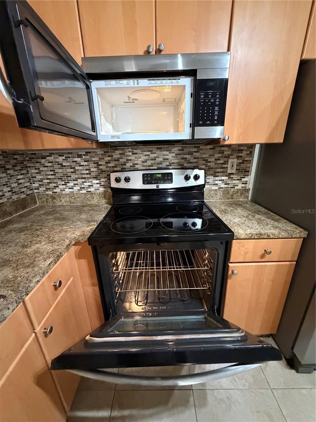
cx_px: 158
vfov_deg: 102.1
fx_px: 170
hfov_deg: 85.7
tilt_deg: -17.9
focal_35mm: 14
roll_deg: +2.9
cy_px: 211
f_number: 2.2
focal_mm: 2.22
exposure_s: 1/60
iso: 1250
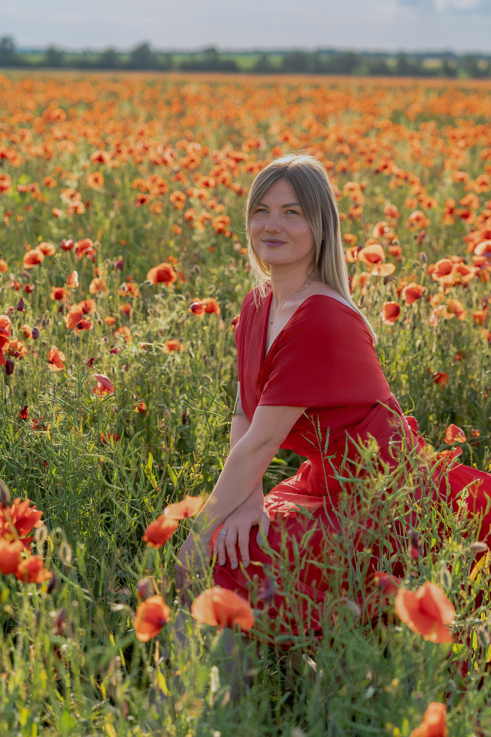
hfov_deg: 16.2
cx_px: 311
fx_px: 1719
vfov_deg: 24.2
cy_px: 344
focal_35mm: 84
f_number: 3.2
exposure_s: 1/800
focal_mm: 66
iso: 125
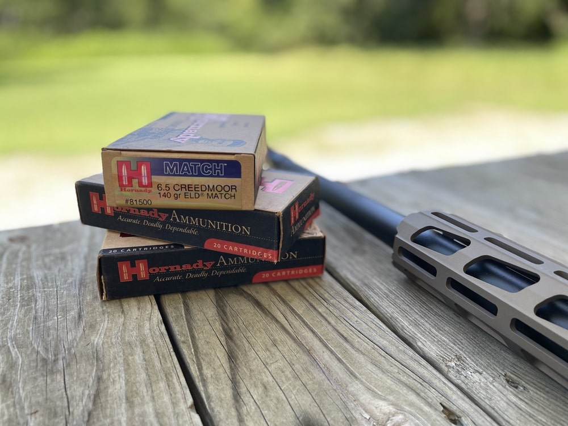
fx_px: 427
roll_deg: -1.4
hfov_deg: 67.3
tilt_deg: -23.2
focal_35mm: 26
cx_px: 284
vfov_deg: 53.1
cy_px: 213
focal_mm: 4.2
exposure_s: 1/219
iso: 40
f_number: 1.6
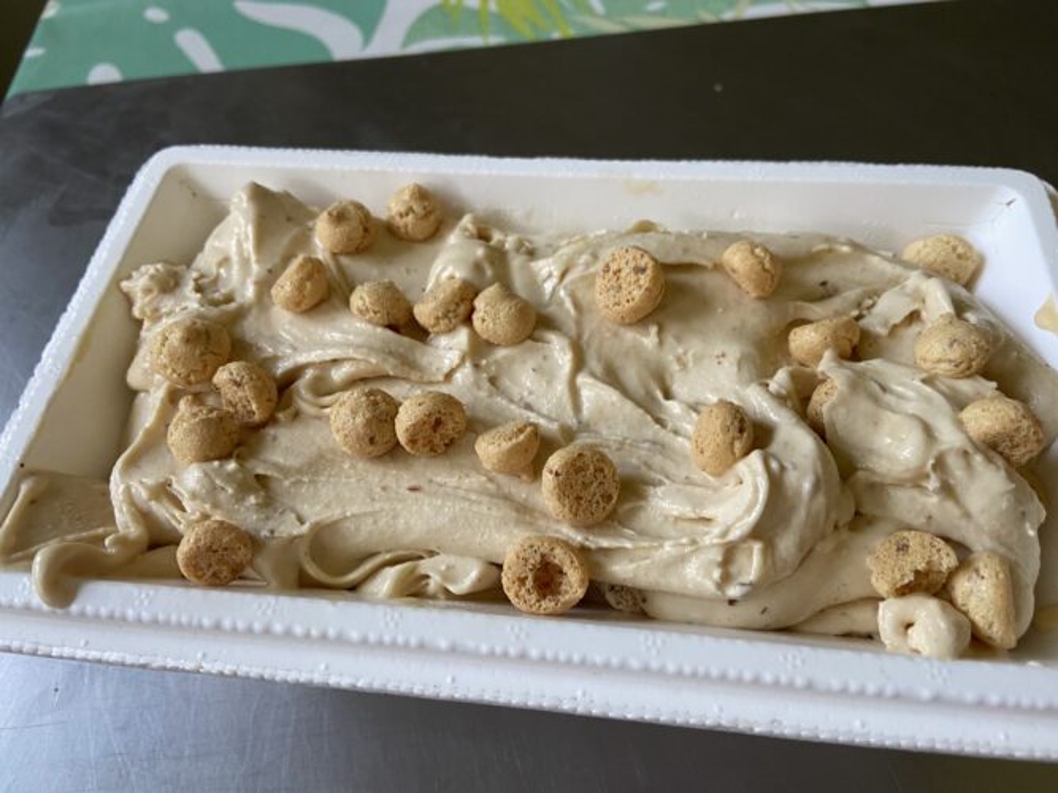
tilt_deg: -57.0
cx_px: 529
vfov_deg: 53.0
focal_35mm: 26
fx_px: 795
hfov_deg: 67.3
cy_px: 396
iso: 125
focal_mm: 4.25
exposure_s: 1/87
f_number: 1.8
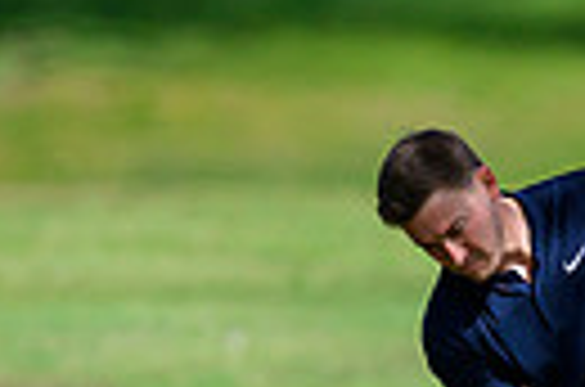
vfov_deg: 0.5
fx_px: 43476
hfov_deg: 0.8
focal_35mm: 2682
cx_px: 1162
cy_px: 626
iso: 500
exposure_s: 1/5000
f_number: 3.5
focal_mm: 400
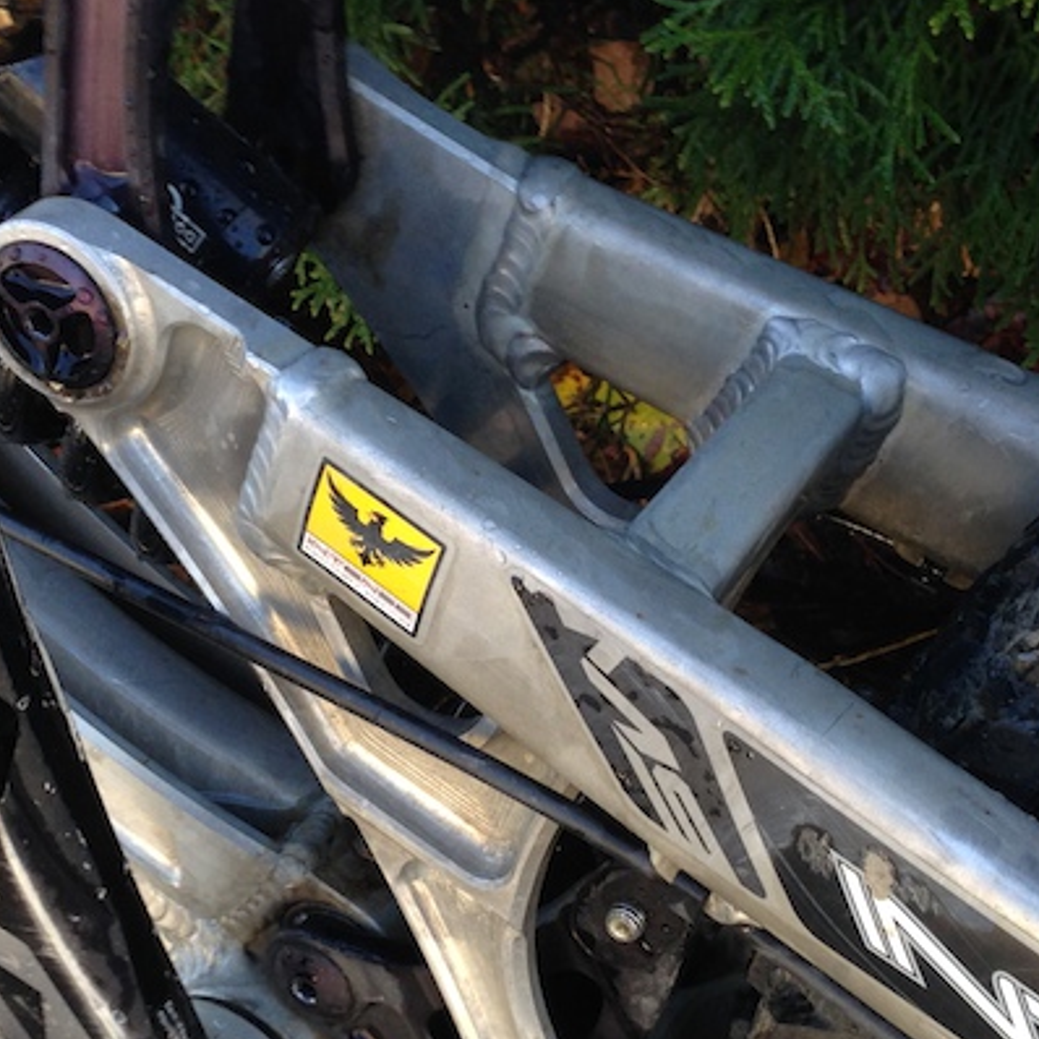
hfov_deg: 23.1
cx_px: 488
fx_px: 2547
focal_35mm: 75
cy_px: 606
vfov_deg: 23.0
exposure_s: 1/60
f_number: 2.4
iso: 50
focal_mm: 4.12
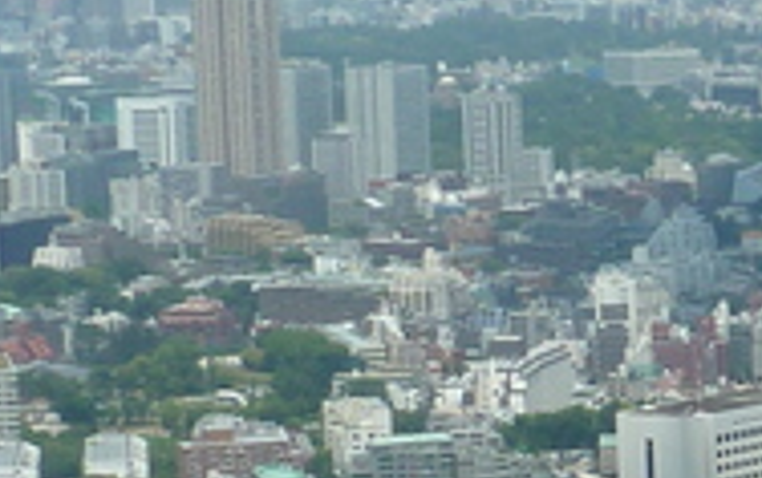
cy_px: 356
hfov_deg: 11.2
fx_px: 3514
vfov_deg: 7.8
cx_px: 1536
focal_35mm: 169
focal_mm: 4.1
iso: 80
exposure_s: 1/500
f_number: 4.5
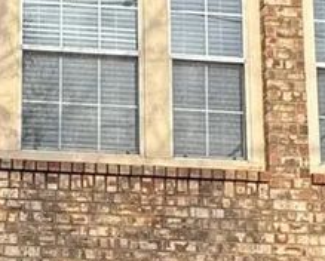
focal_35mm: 85
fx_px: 819
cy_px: 367
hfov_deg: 21.3
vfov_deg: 16.8
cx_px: -37
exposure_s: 1/561
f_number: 2.2
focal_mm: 2.22
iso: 40
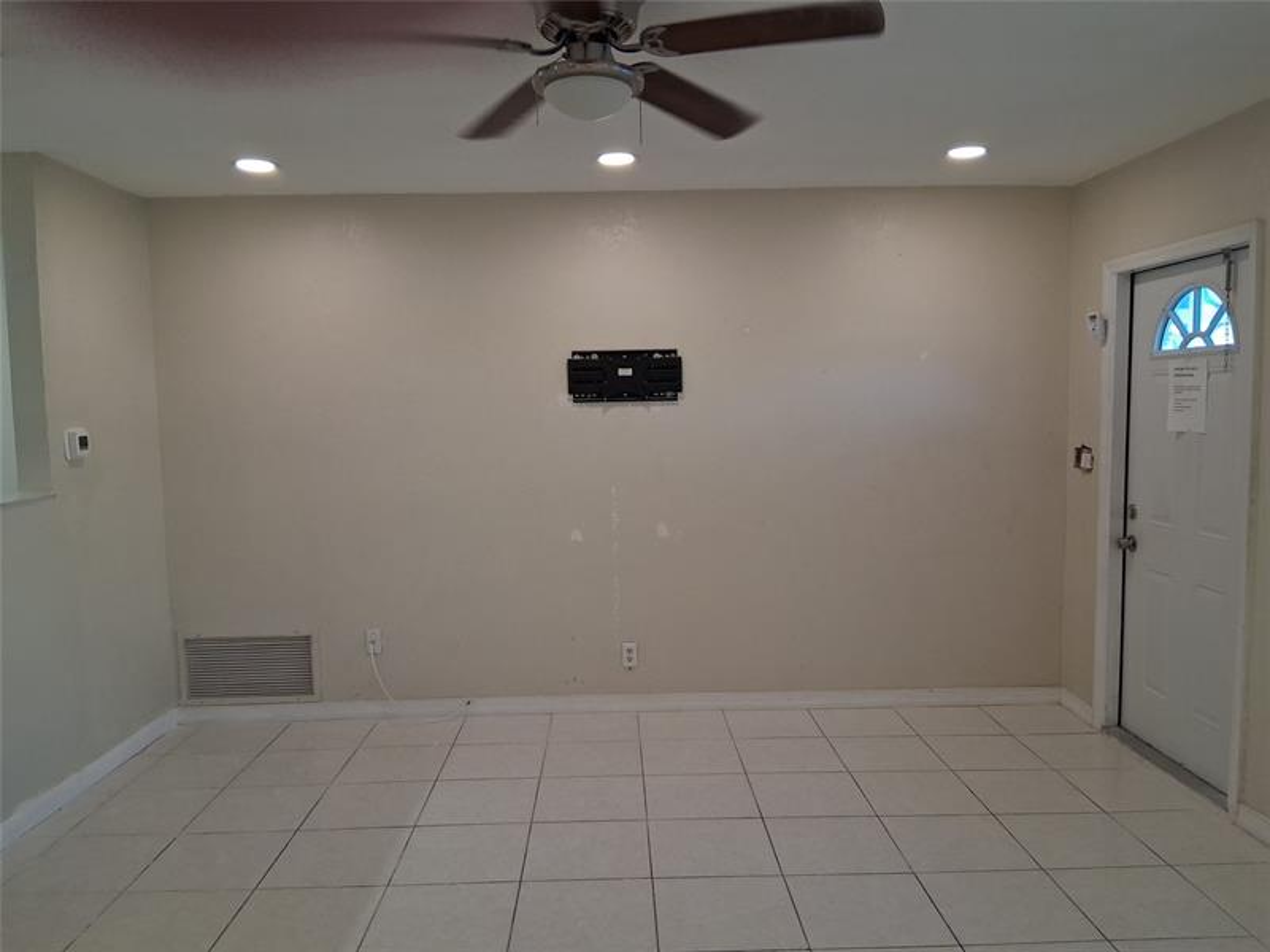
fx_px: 954
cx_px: 635
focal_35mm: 26
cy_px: 476
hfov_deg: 67.3
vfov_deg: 53.1
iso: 250
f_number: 1.8
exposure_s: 1/120
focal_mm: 3.98
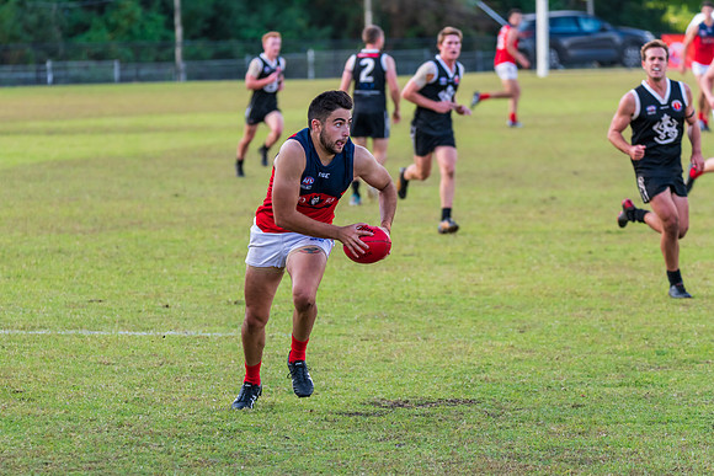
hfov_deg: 8.0
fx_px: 5106
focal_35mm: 257
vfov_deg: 5.3
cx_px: 331
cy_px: 245
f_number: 5.3
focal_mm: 240
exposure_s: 1/1250
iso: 800
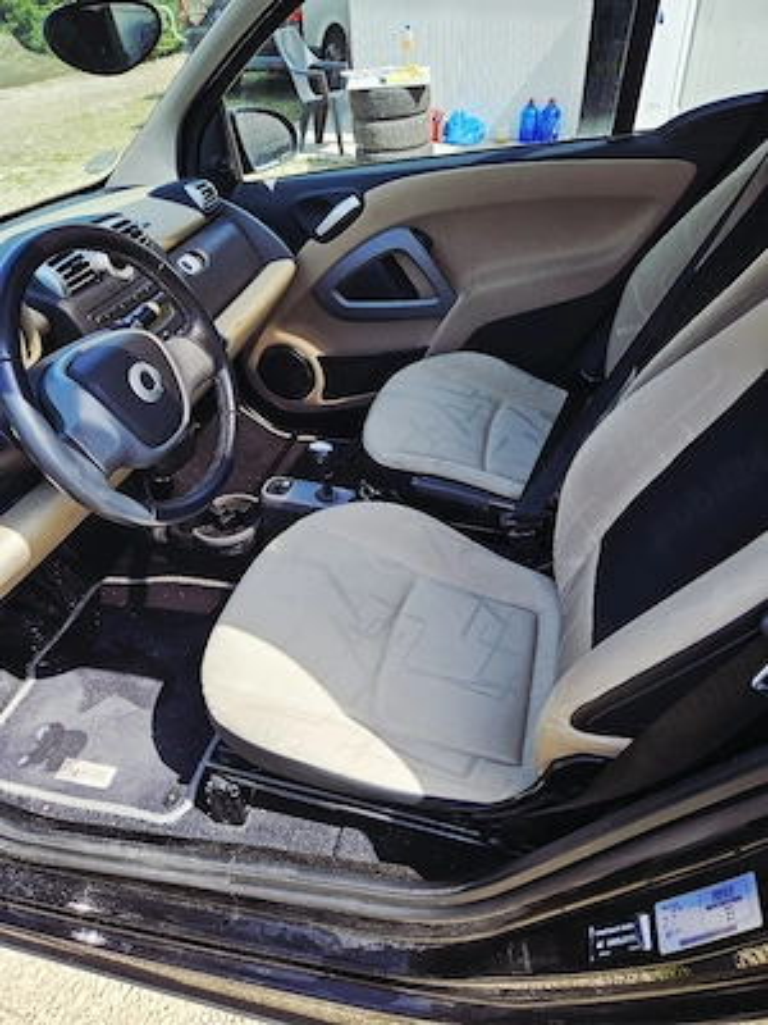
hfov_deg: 58.9
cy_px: 512
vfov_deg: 73.9
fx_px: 680
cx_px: 384
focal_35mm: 23
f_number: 1.8
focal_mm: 5.4
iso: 25
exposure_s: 1/455
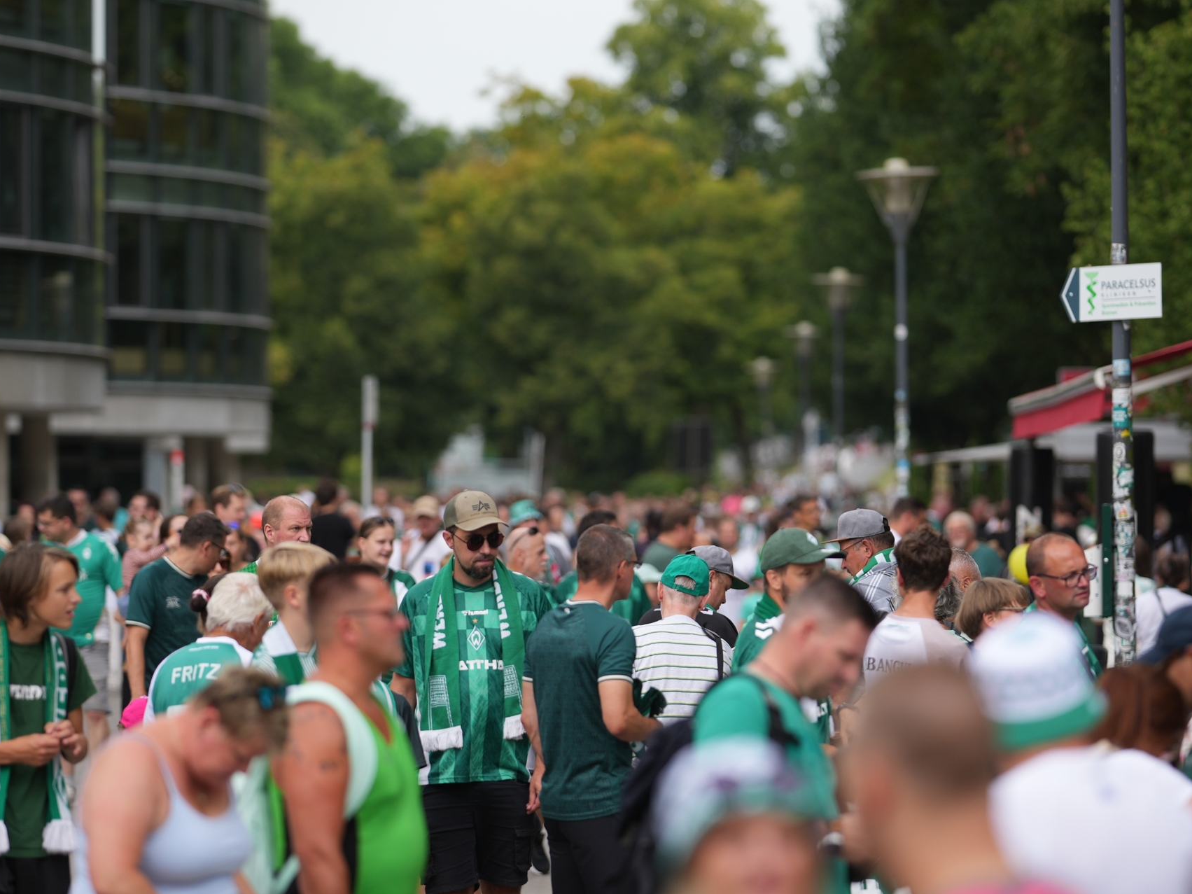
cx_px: 651
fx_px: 7541
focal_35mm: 219
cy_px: 447
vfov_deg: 6.8
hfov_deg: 9.0
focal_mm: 135
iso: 100
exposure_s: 1/1000
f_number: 2
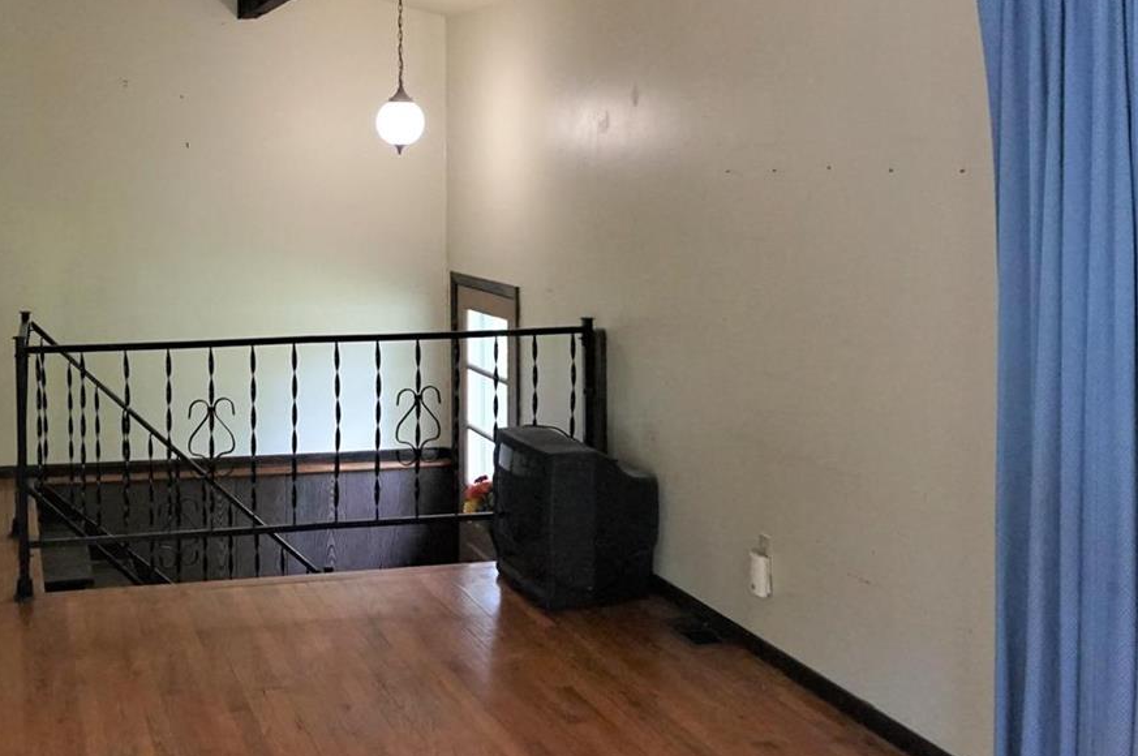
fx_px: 1389
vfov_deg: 29.8
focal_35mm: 44
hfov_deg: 43.1
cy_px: 164
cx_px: 284
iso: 1600
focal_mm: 16
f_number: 3.5
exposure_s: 1/160
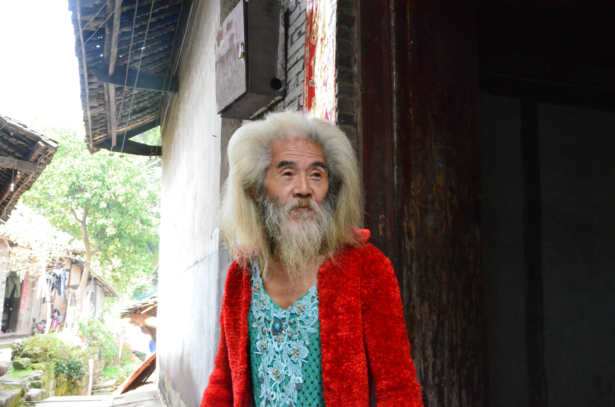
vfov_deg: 39.8
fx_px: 562
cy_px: 204
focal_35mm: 33
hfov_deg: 57.3
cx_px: 308
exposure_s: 1/200
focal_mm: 22
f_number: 11
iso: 6400
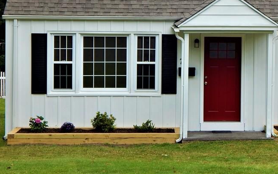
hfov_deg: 20.2
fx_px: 773
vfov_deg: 12.8
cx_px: 210
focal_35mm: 102
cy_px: 30
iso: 125
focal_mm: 10.9
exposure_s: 1/400
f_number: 4
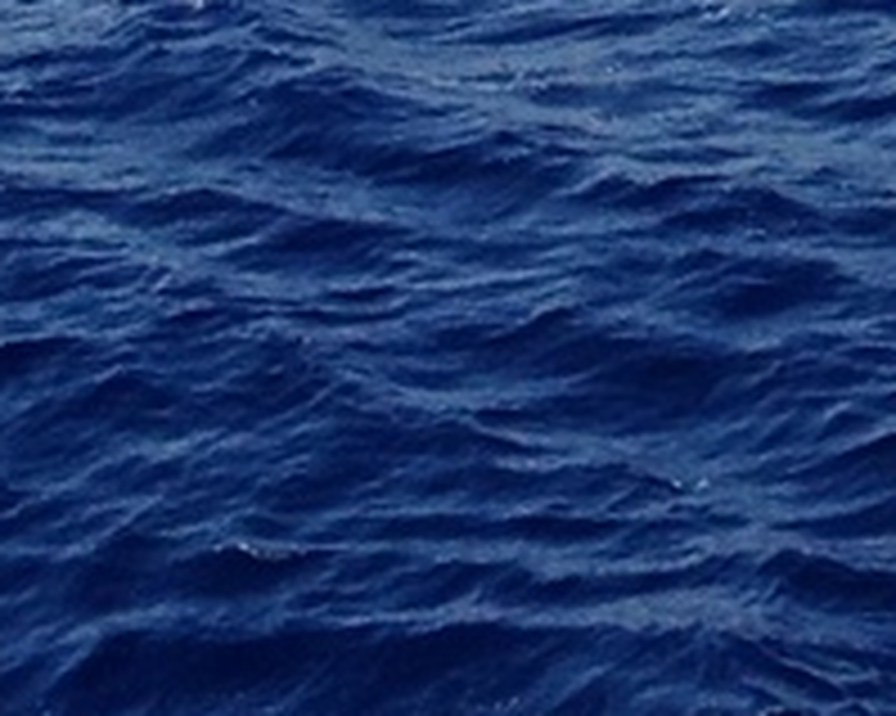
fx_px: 7289
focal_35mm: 275
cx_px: 1247
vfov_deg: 5.2
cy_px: -1837
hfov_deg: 7.0
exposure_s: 1/1842
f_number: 2.4
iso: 50
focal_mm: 4.28
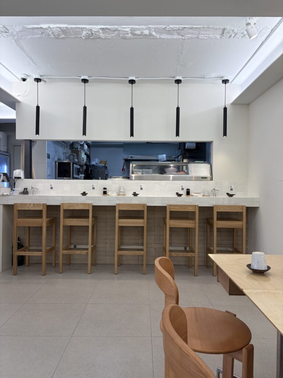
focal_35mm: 26
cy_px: 189
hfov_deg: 53.1
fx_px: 283
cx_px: 142
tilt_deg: +0.4
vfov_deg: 67.3
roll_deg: -0.1
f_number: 1.6
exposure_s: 1/123
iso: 80
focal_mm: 5.96
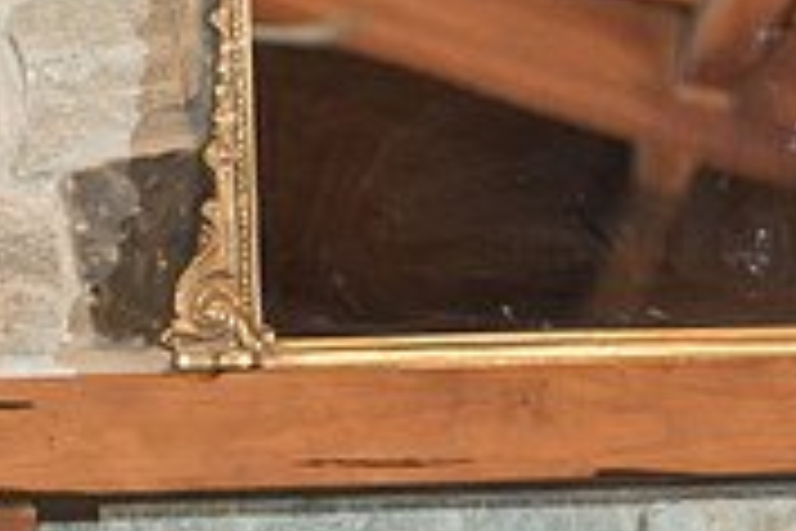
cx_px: 670
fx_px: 9794
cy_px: 848
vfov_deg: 3.1
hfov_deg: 4.7
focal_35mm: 443
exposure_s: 1/125
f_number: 4.5
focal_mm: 135
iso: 1250
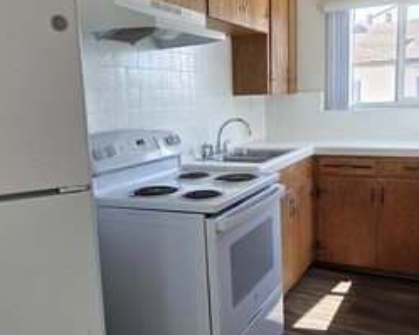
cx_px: 204
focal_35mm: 34
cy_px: 172
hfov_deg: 52.9
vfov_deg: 43.3
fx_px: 421
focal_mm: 2.2
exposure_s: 1/120
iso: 64
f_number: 1.9
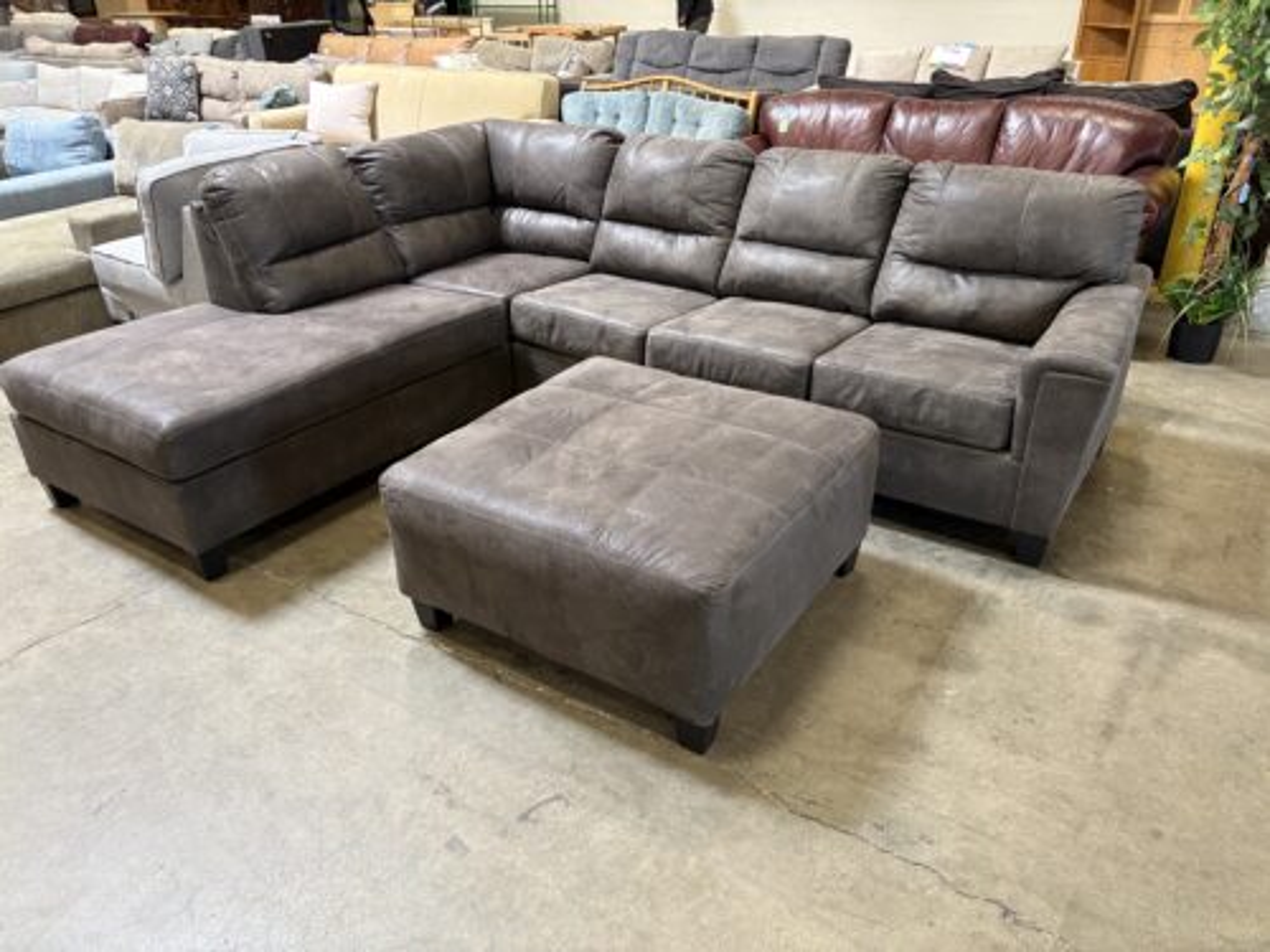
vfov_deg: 53.1
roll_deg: +1.5
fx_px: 954
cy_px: 476
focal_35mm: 26
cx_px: 635
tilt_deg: -27.3
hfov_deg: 67.3
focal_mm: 5.96
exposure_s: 1/60
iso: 160
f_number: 1.6
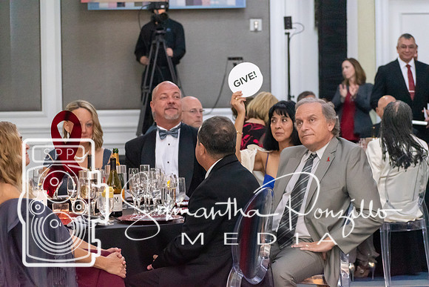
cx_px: 214
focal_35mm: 129
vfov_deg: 10.6
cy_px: 144
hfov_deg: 15.9
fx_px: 1538
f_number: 4.8
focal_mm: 86
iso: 3600
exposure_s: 1/60
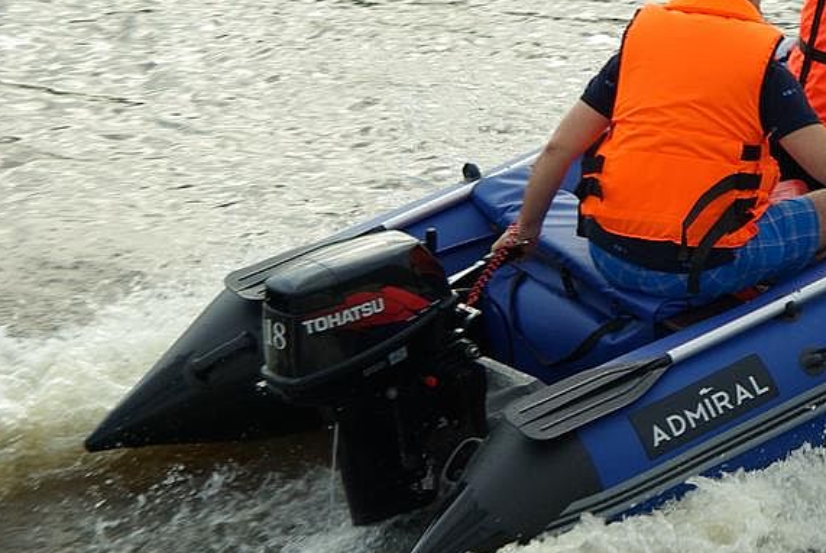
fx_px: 6156
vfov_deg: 5.1
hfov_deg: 7.6
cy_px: 202
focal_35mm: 268
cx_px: 803
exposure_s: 1/180
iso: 100
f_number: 8
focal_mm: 85
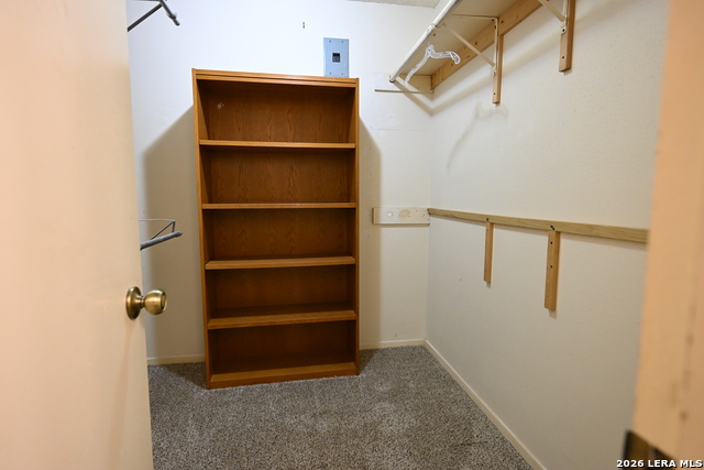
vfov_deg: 66.0
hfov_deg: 88.4
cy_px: 235
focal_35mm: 18
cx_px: 352
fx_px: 362
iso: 3200
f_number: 4
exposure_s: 1/125
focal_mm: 18.5
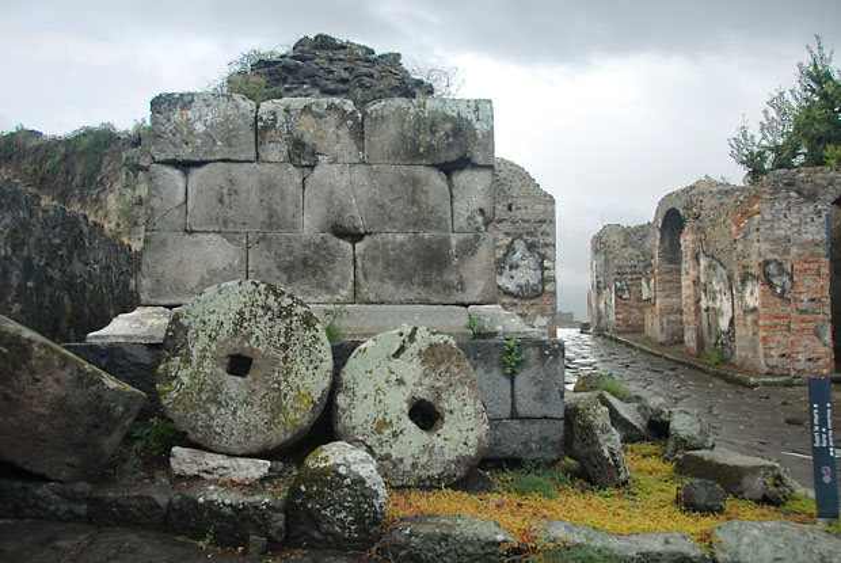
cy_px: 282
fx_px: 772
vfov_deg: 40.1
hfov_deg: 57.2
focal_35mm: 33
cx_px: 420
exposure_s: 1/160
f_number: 3.8
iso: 100
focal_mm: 22
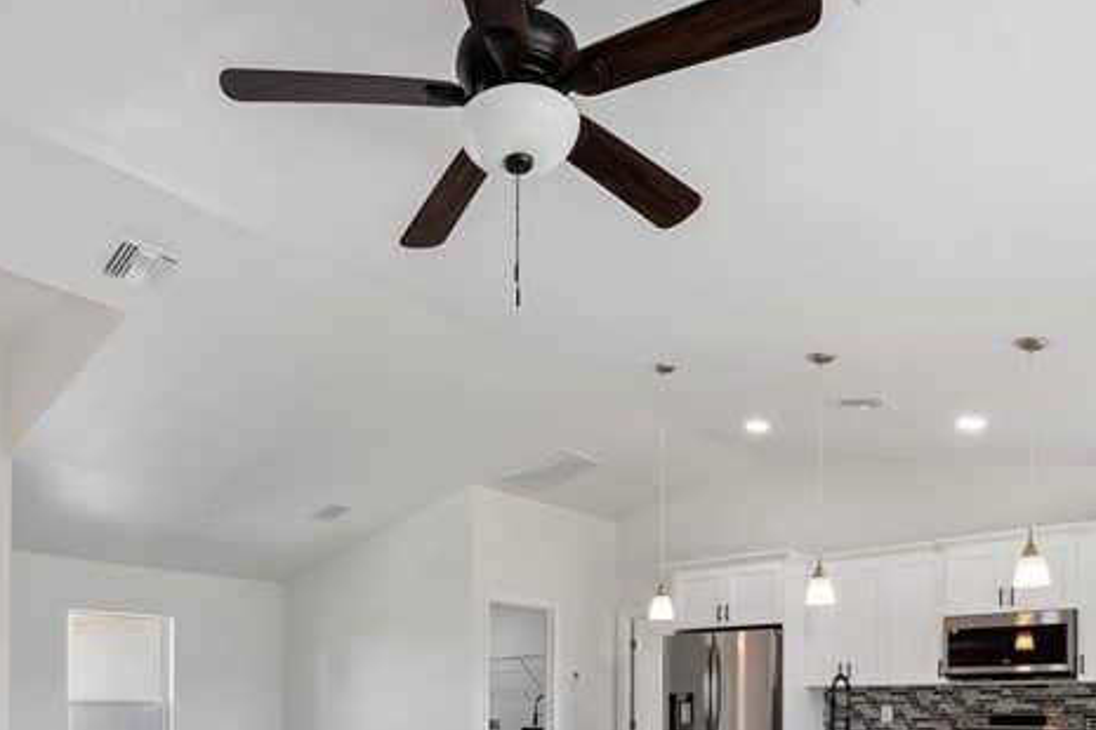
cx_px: 499
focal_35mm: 28
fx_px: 852
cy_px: 716
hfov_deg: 65.4
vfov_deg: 41.0
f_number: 9
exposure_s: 1/4
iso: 200
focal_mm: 12
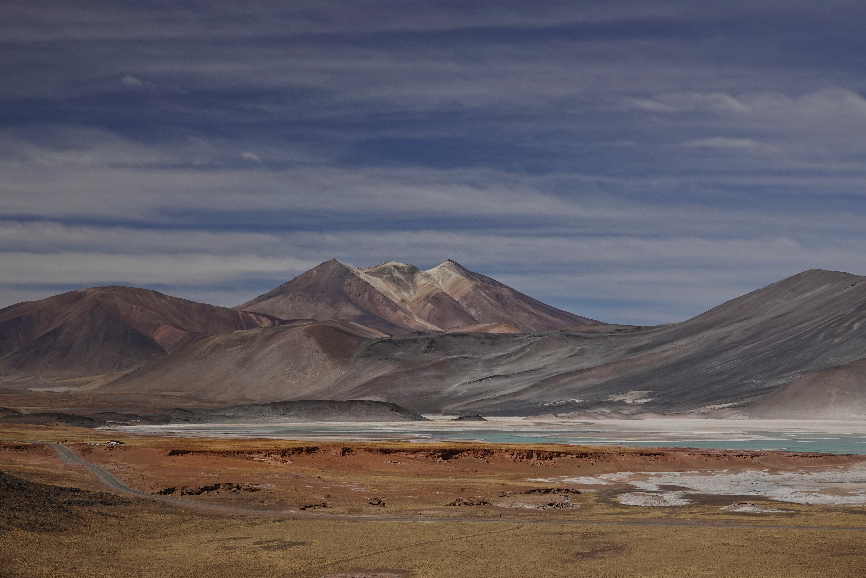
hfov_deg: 25.7
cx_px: 433
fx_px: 1900
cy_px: 289
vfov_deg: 17.3
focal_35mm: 79
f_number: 5
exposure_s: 1/1000
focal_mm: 28.91
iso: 100
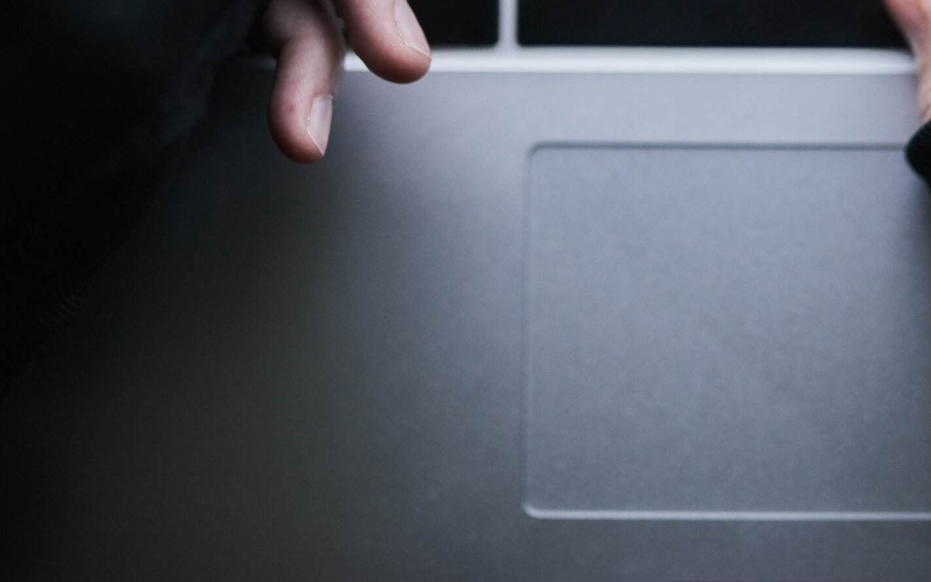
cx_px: 690
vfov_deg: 19.8
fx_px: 1624
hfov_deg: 31.5
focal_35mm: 64
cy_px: 34
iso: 640
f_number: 1.6
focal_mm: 35
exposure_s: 1/60
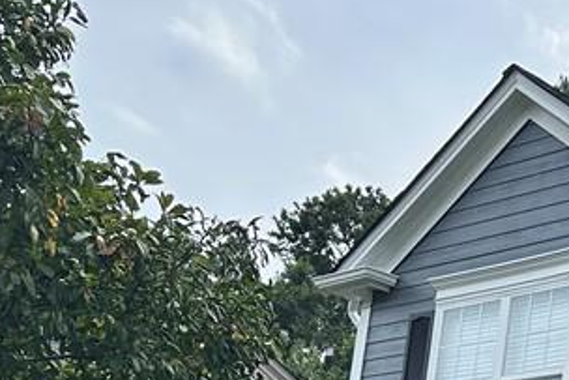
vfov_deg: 15.2
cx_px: 852
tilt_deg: +9.5
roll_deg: -5.0
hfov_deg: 20.7
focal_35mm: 84
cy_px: 556
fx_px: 1328
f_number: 1.78
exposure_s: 1/2028
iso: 80
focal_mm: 6.86
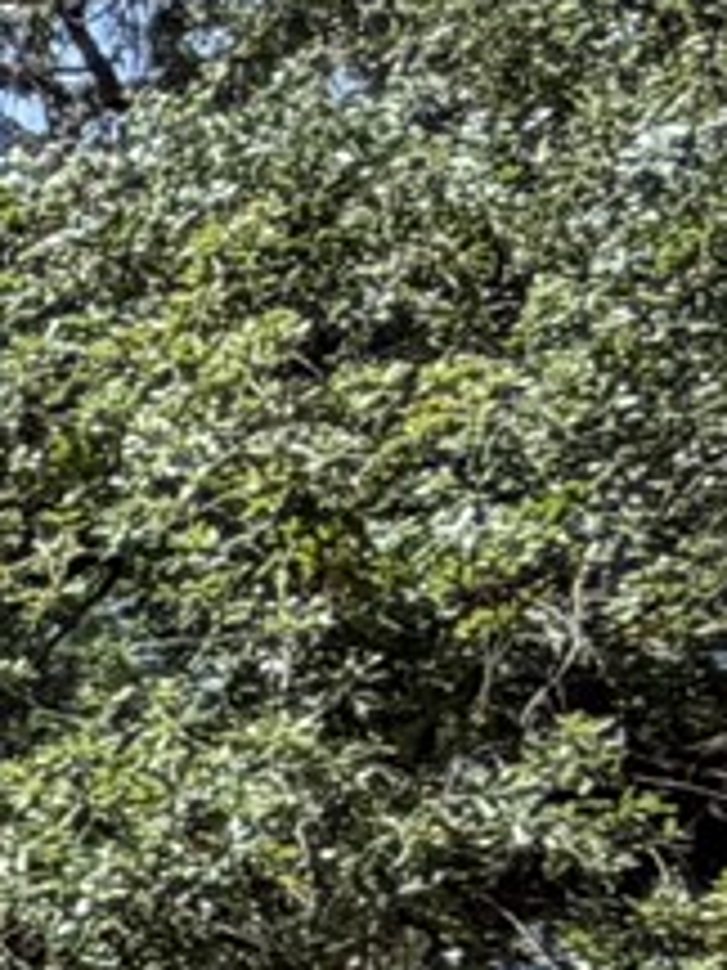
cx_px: -2612
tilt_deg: +13.5
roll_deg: +0.9
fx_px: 3724
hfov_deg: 6.8
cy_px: 1343
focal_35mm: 133
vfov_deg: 14.1
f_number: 2.2
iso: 40
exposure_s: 1/502
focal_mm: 2.22
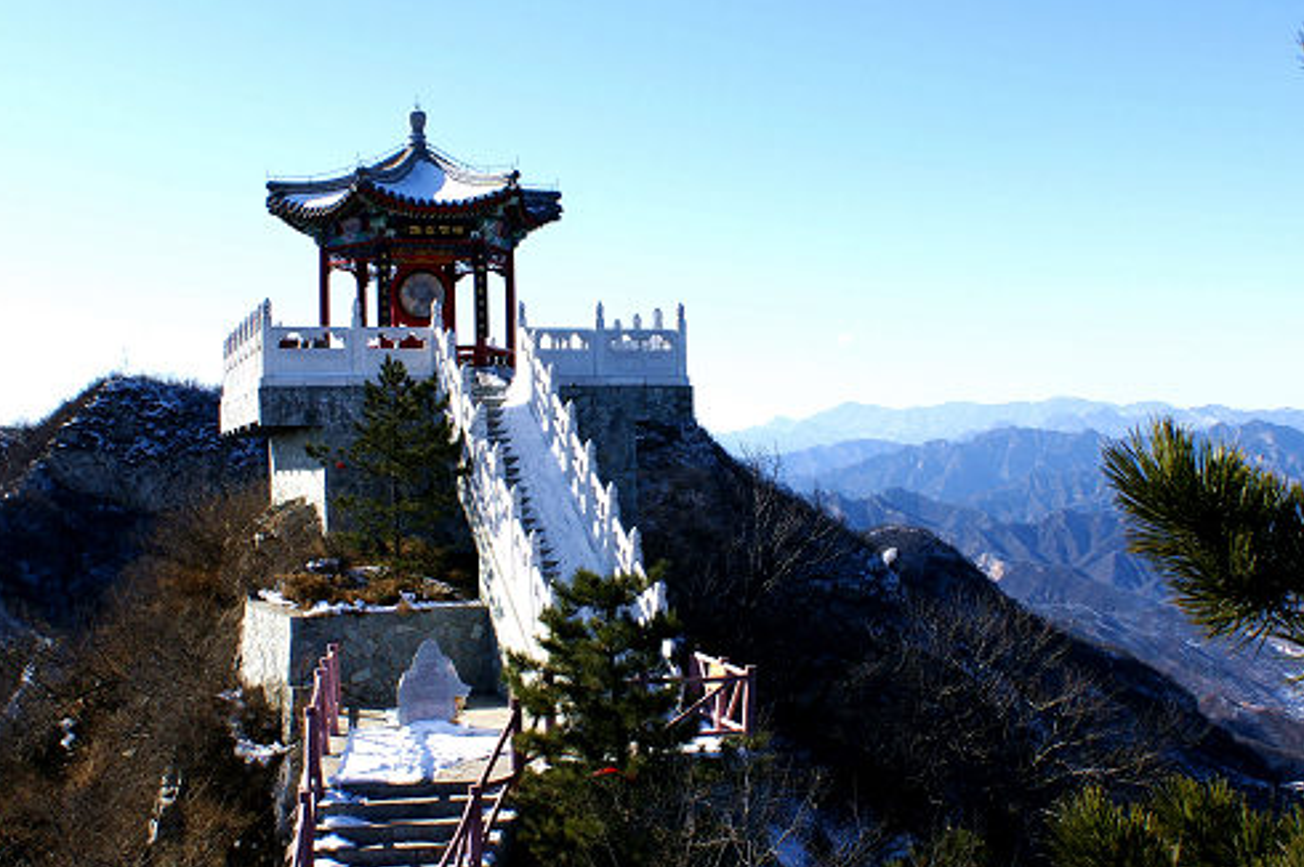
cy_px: 453
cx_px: 732
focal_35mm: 49
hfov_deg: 40.3
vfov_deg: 27.5
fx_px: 1774
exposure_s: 1/200
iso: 100
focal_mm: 20
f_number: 11
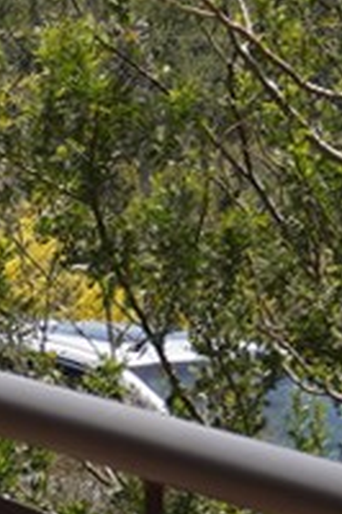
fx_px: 8578
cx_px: -1322
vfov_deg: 3.4
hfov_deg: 2.2
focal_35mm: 601
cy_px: -87
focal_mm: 60
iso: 100
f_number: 14
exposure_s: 1/100
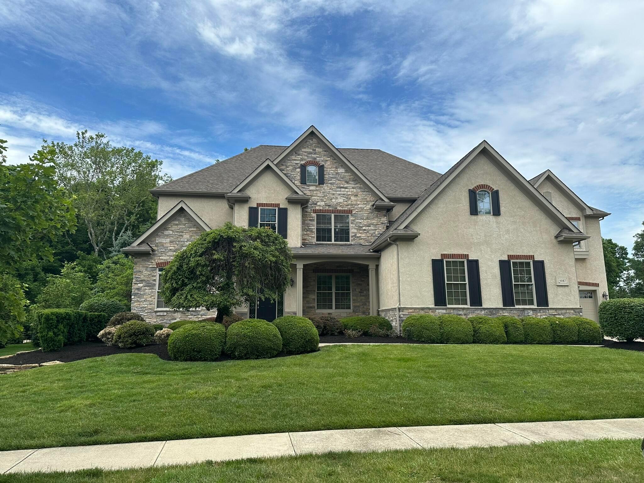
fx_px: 446
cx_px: 322
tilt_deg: +11.7
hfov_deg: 71.6
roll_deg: -0.4
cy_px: 242
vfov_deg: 56.8
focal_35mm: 24
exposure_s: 1/3247
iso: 80
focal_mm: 6.86
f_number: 1.78
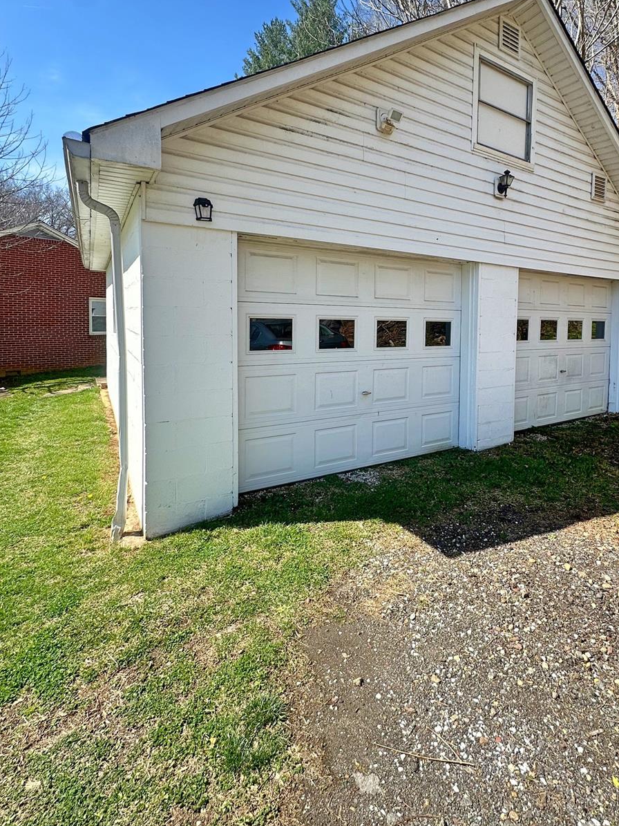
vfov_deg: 86.9
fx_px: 429
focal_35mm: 18
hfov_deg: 70.9
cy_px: 339
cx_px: 371
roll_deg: -1.7
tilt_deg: -2.5
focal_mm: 2.22
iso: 40
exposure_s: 1/744
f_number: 2.2
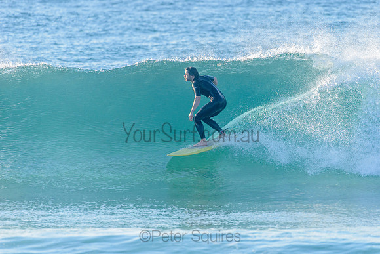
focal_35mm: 500
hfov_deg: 4.1
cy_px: 127
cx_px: 190
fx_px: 5279
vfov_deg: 2.8
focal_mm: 500
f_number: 5.6
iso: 500
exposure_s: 1/2000
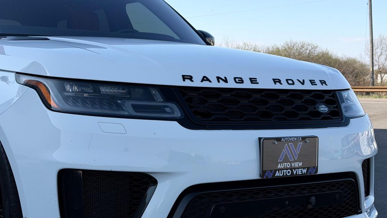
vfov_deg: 20.4
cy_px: 122
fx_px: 605
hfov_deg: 35.4
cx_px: 181
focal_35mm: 59
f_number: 1.78
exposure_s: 1/1931
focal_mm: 6.76
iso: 64
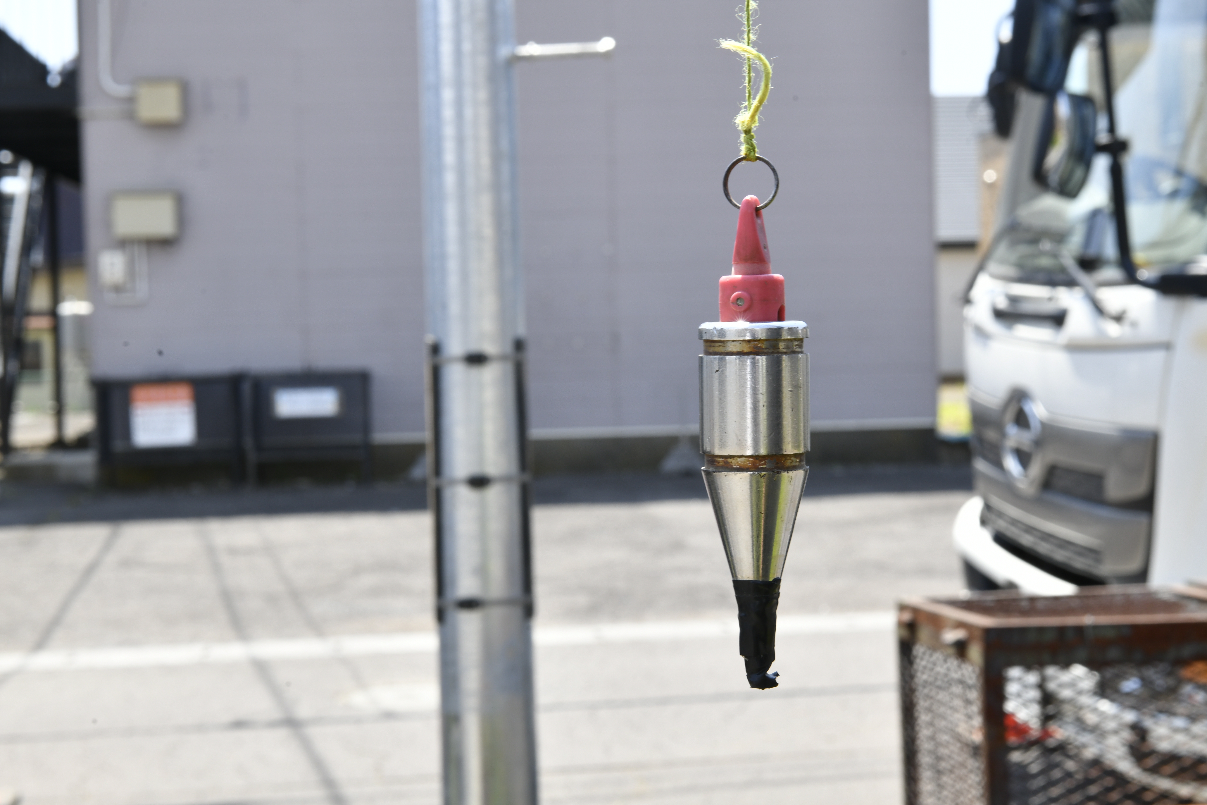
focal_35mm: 62
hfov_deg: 32.4
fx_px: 2079
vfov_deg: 21.9
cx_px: 604
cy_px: 402
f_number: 14
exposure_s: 1/100
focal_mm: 62
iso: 400
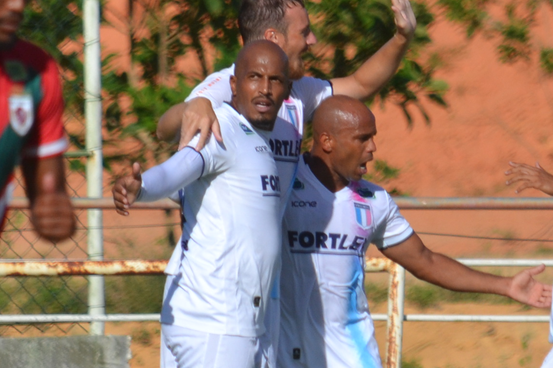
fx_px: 20748
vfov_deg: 1.0
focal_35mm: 1351
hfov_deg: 1.5
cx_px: 396
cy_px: 184
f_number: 7.1
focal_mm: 300
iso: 400
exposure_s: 1/2000
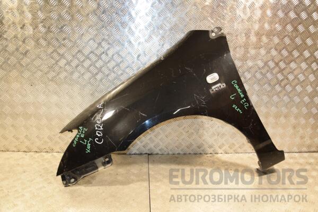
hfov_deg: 59.5
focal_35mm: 32
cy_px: 106
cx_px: 159
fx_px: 278
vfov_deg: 41.7
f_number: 5
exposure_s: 1/125
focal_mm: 21
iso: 800
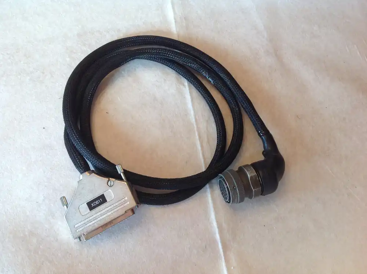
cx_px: 184
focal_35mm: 35
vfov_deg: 40.6
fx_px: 370
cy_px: 137
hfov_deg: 52.7
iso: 64
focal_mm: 4.28
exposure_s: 1/60
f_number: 2.4
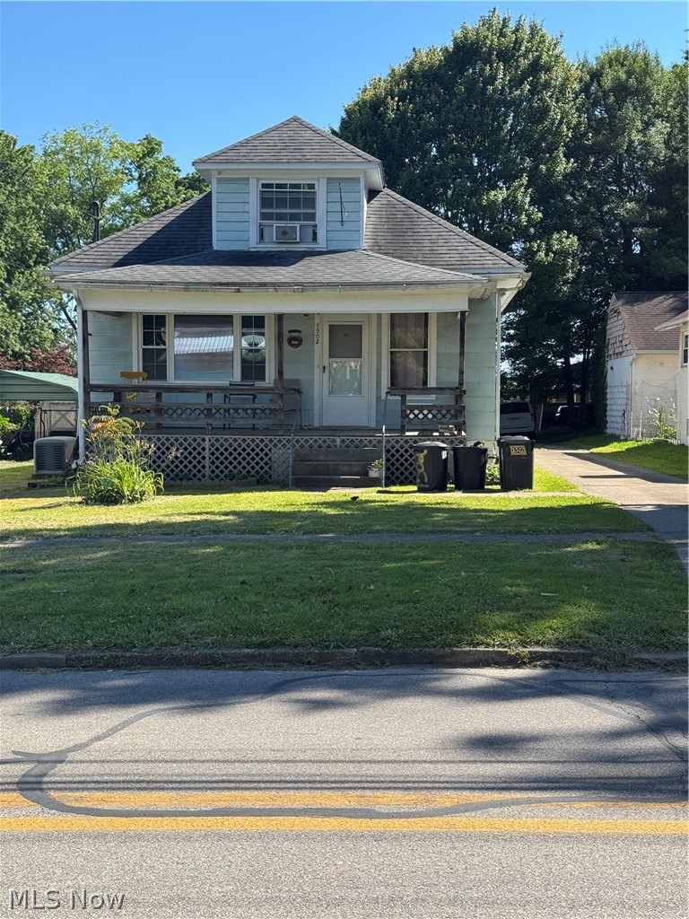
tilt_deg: -2.6
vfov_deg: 39.7
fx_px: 1274
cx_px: 344
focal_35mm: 48
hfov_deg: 30.3
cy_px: 460
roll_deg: +0.9
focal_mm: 6.76
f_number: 1.78
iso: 64
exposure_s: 1/1818
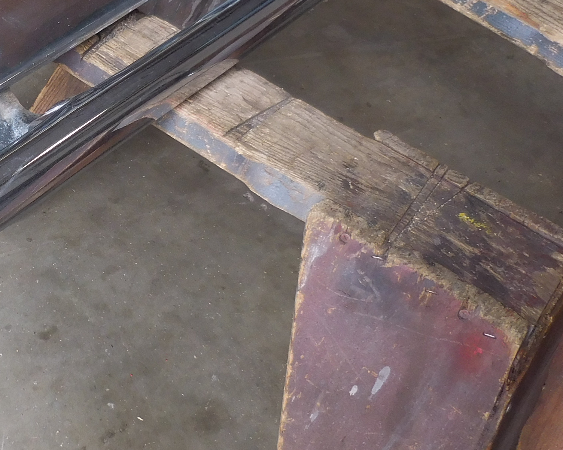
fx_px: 1000
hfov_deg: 30.1
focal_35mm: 60
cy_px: 141
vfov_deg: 25.2
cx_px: 53
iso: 125
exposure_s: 1/80
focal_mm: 4.5
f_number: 3.3
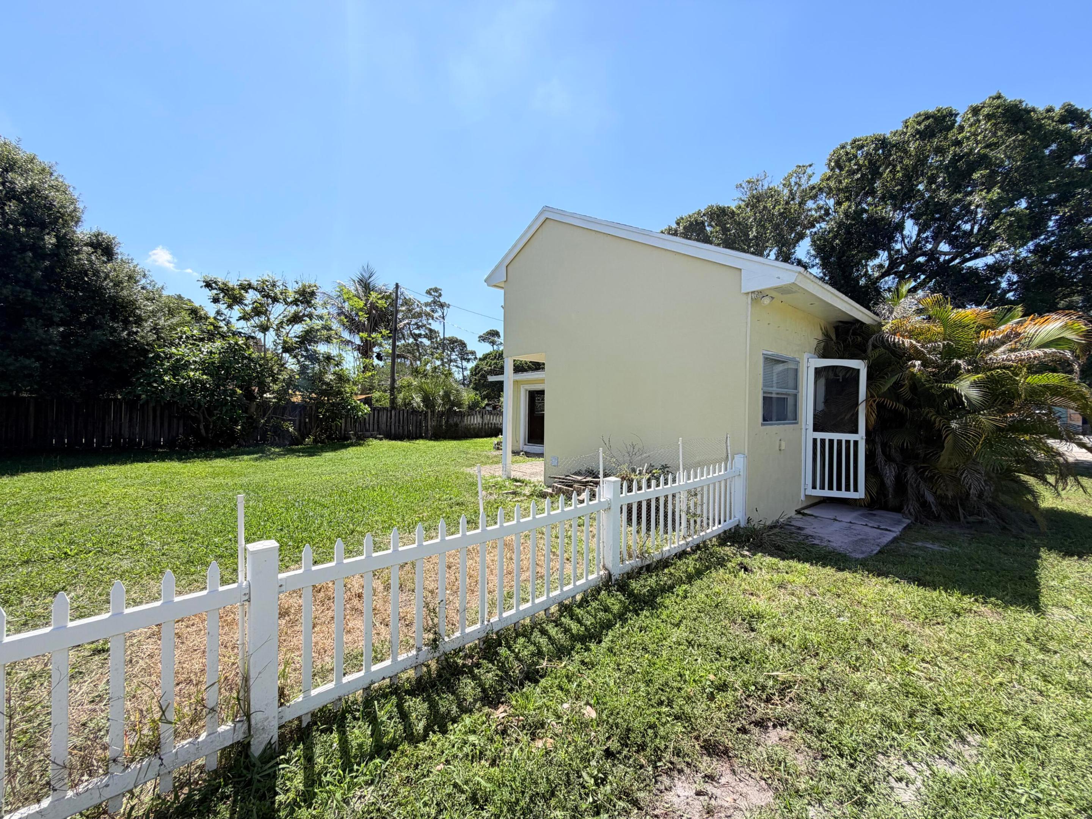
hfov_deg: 102.1
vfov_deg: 85.7
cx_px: 546
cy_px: 410
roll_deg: -0.8
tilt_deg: +0.0
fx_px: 442
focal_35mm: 14
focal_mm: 2.22
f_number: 2.2
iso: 25
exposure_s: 1/770
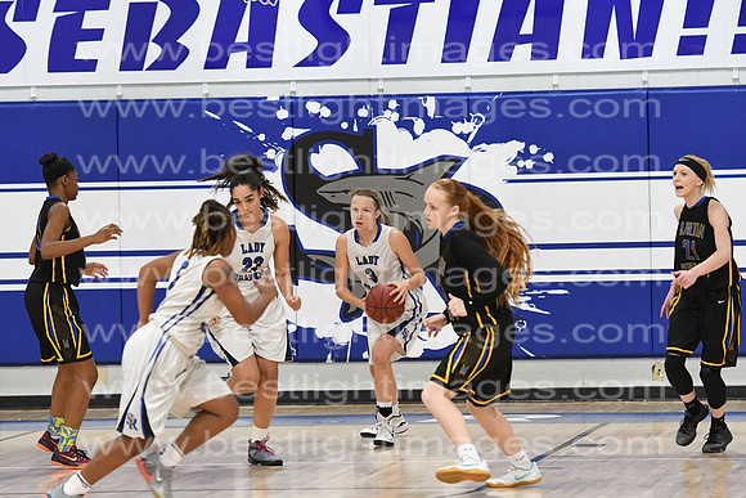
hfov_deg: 9.8
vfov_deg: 6.5
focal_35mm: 210
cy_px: 249
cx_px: 373
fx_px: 4352
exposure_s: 1/640
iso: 5000
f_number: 4
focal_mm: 140
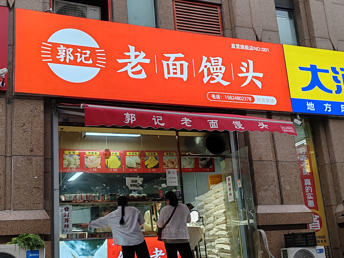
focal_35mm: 51
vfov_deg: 28.6
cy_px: 129
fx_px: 507
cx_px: 172
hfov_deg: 37.5
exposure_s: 1/100
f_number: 1.9
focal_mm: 6.12
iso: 80
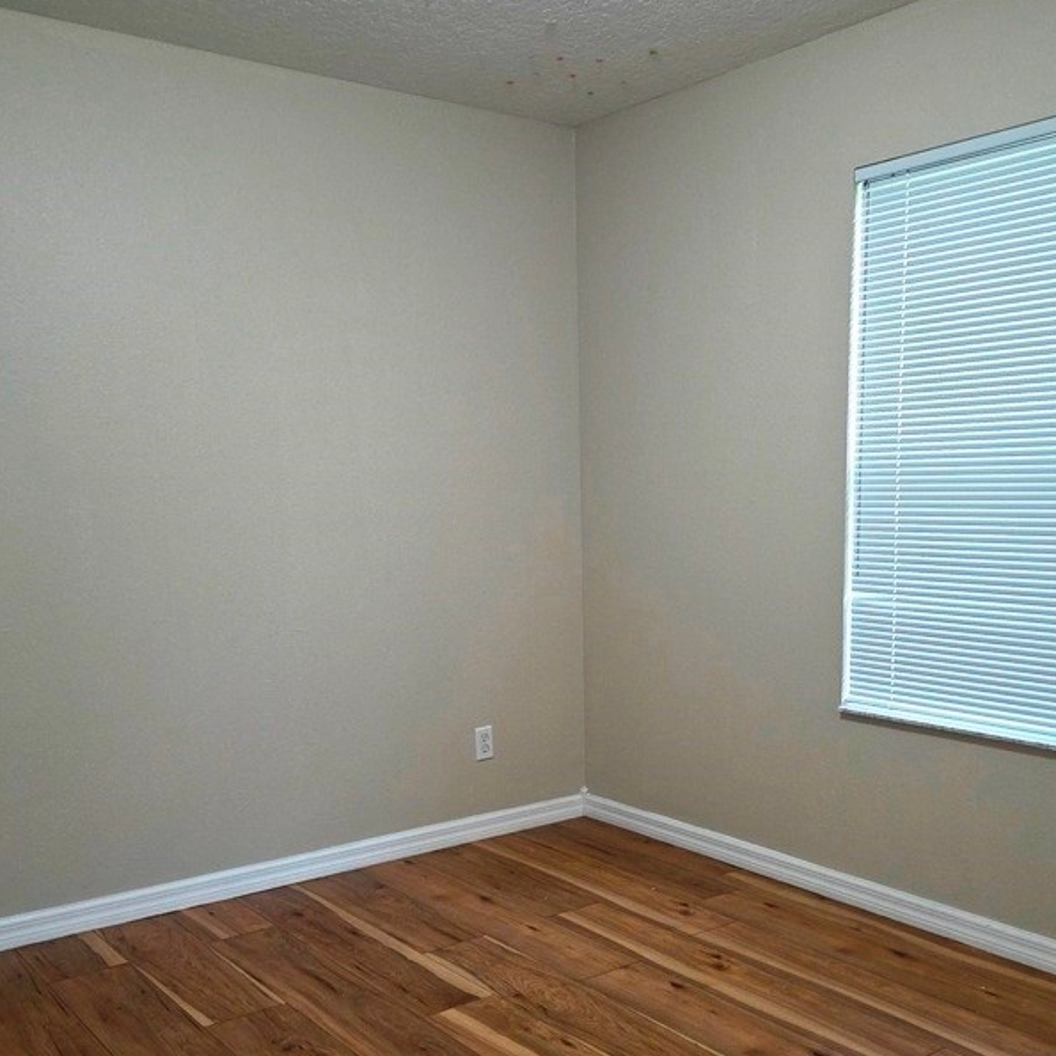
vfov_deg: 46.8
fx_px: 1208
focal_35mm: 35
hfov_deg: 47.1
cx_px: 591
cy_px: 658
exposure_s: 1/24
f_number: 1.8
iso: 100
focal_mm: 5.4
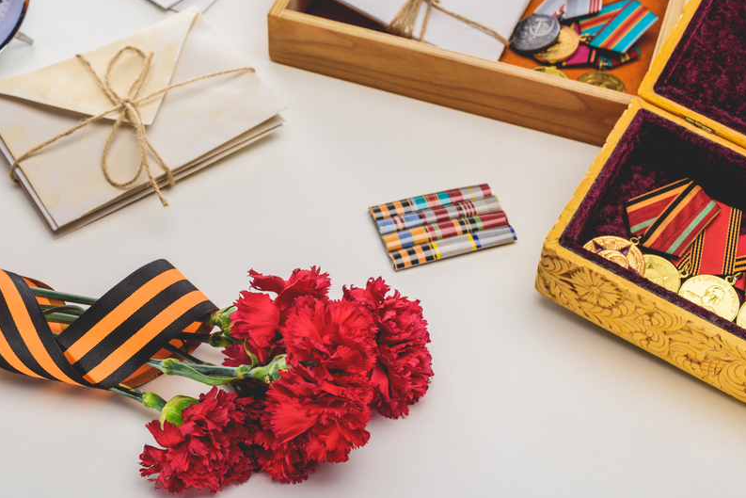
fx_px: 1306
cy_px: 199
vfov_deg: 21.5
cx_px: 287
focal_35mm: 63
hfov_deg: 31.8
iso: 160
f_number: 9
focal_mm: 50
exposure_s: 1/160
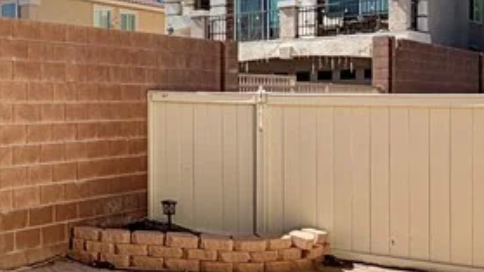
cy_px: 116
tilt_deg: -0.6
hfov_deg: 29.4
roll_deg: +0.6
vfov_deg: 21.4
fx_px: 719
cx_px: -156
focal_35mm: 56
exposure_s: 1/970
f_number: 2.2
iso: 20
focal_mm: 2.22
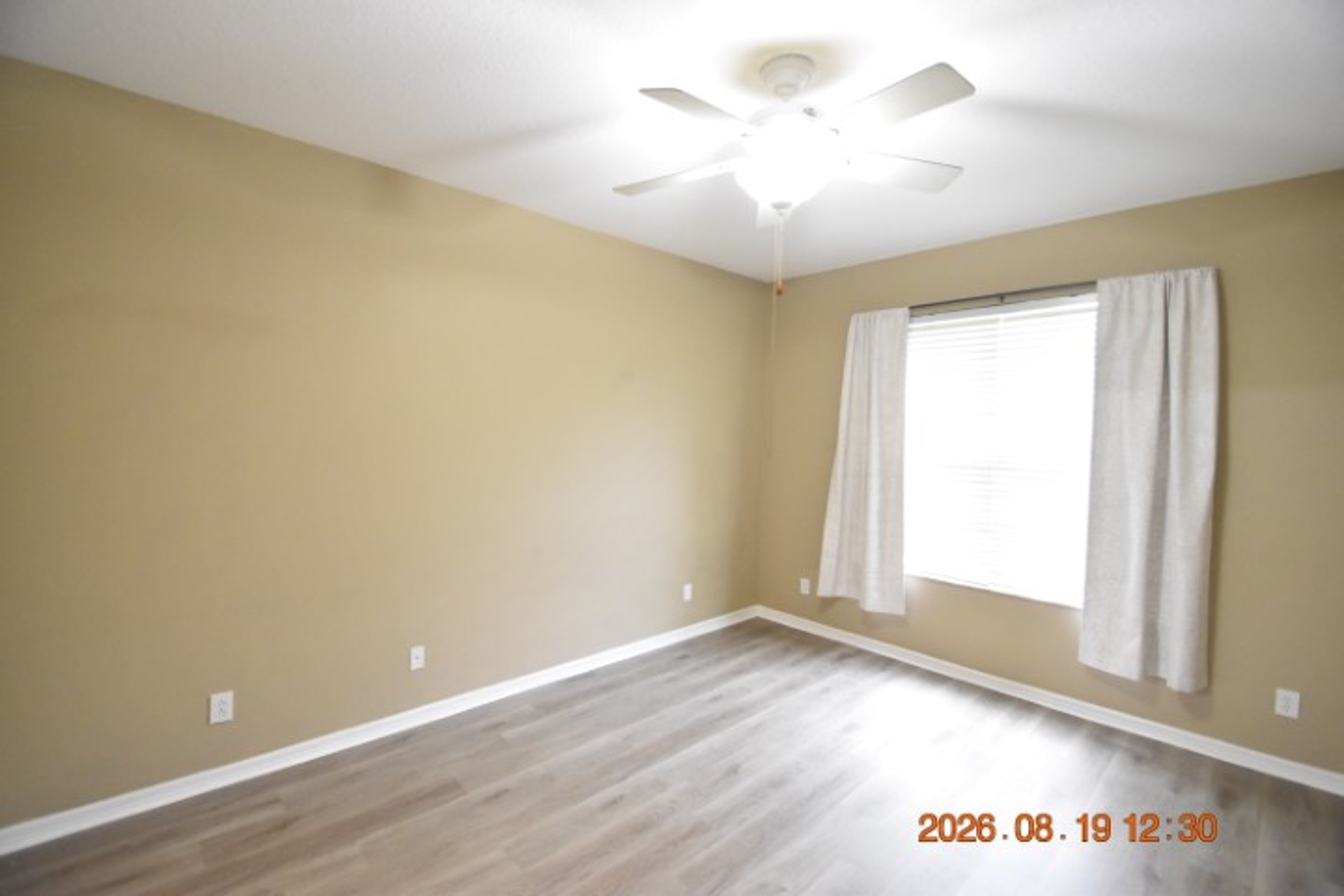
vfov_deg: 77.3
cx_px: 672
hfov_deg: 100.4
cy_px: 448
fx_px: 560
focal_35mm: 15
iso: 4000
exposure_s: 1/60
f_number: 3.5
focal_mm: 10
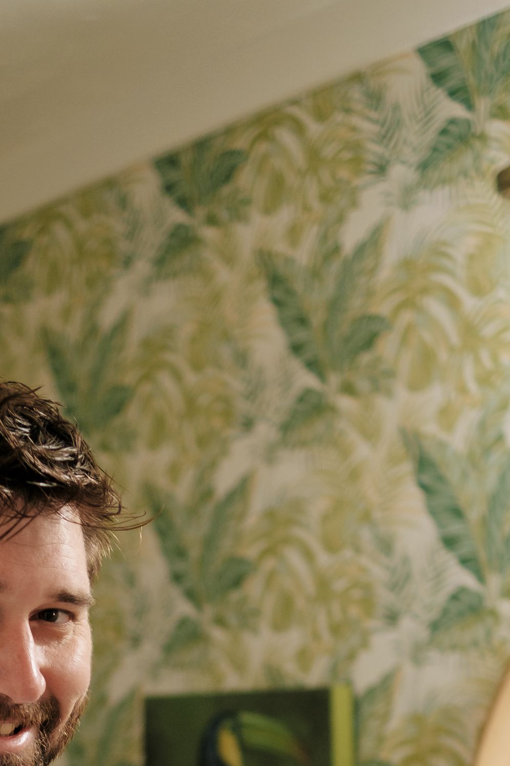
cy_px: 818
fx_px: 1870
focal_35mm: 88
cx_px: 83
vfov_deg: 22.0
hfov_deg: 15.4
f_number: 1.6
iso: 400
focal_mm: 23
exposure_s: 1/30
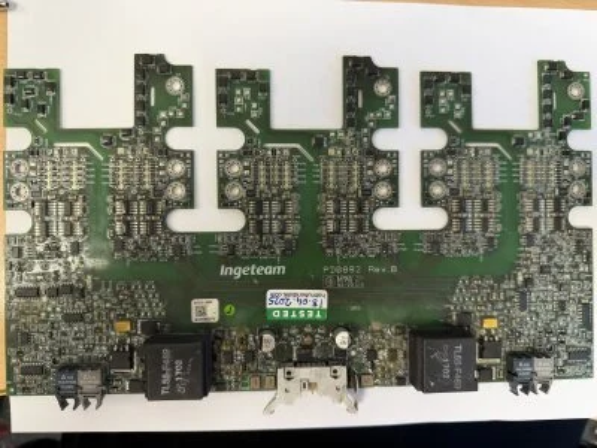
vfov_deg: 56.8
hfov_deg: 71.6
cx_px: 298
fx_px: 414
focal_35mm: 24
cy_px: 224
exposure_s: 1/100
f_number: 1.78
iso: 200
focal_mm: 6.76
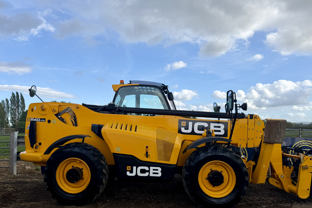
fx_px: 225
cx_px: 151
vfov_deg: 49.4
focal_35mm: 26
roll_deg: +0.4
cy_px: 118
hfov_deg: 69.4
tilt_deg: +3.6
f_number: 1.78
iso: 80
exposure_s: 1/2703
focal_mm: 6.76
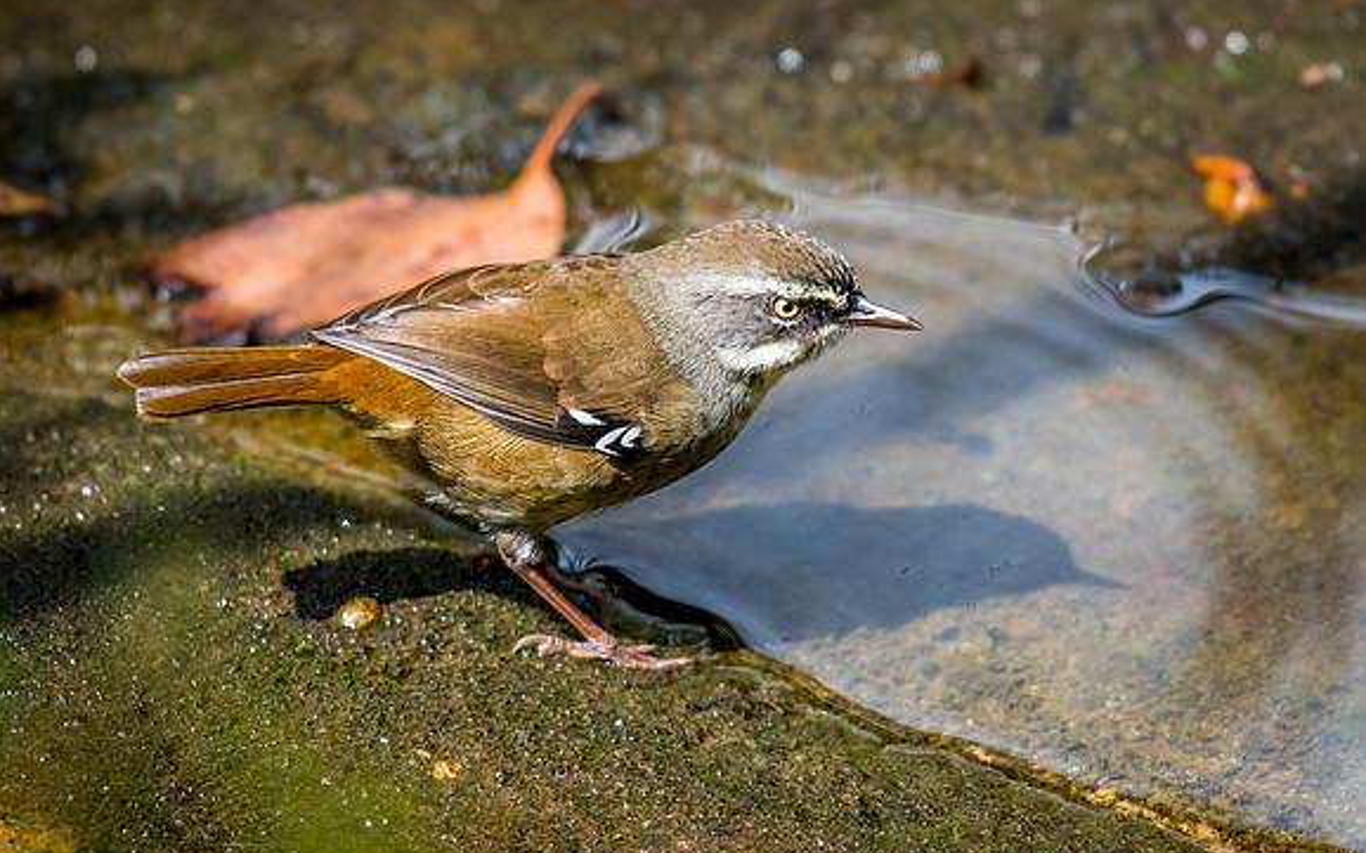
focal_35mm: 940
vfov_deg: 1.4
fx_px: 34987
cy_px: 300
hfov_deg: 2.2
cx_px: 792
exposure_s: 1/1250
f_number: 5.6
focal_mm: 500
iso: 900
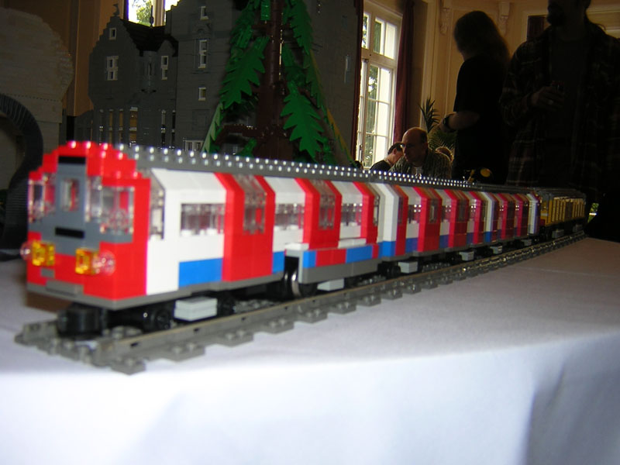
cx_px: 310
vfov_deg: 39.7
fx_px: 645
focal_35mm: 36
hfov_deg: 51.4
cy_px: 232
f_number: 2.6
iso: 100
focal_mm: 4.7
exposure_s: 1/60.1
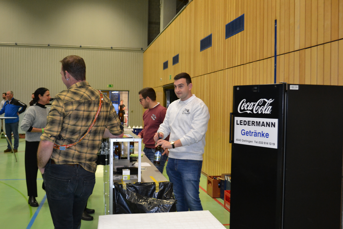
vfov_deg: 36.9
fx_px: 343
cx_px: 172
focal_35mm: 36
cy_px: 114
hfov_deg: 53.1
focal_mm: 24
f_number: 4
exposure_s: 1/60
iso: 1600
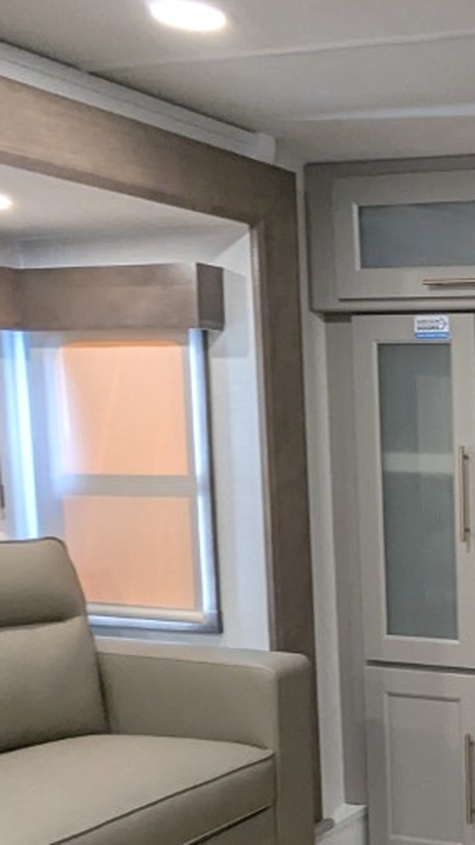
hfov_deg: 20.9
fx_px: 1075
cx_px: 726
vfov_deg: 42.4
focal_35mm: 48
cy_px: 560
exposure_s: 1/57.7
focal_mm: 2.35
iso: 239
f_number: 2.2
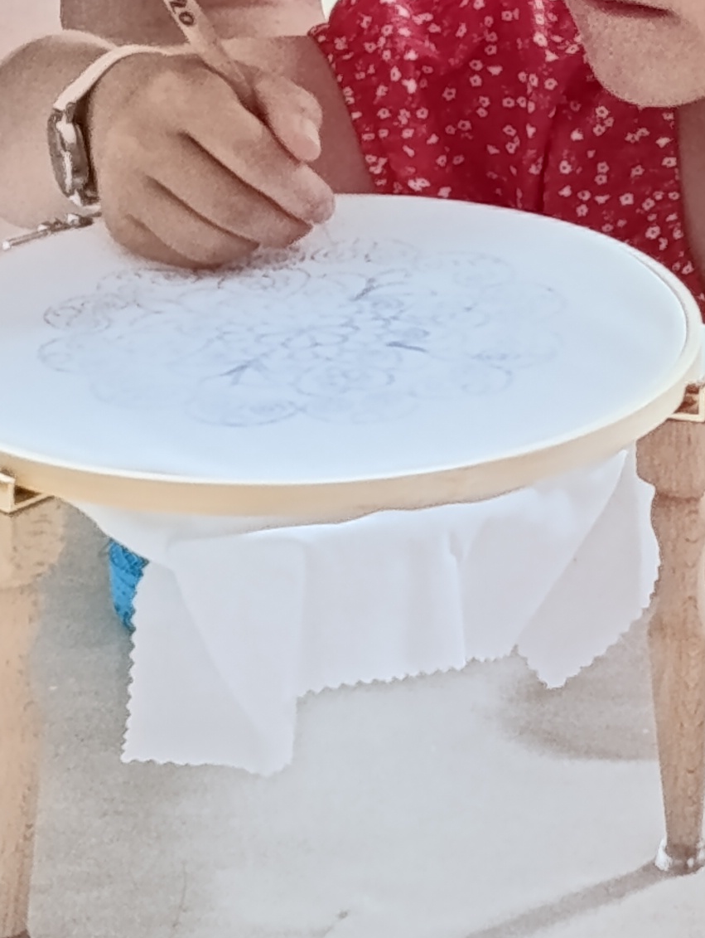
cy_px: -61
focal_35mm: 83
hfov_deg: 17.8
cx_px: 444
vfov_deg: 22.4
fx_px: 2249
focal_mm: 6.14
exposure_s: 1/50
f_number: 1.6
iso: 640
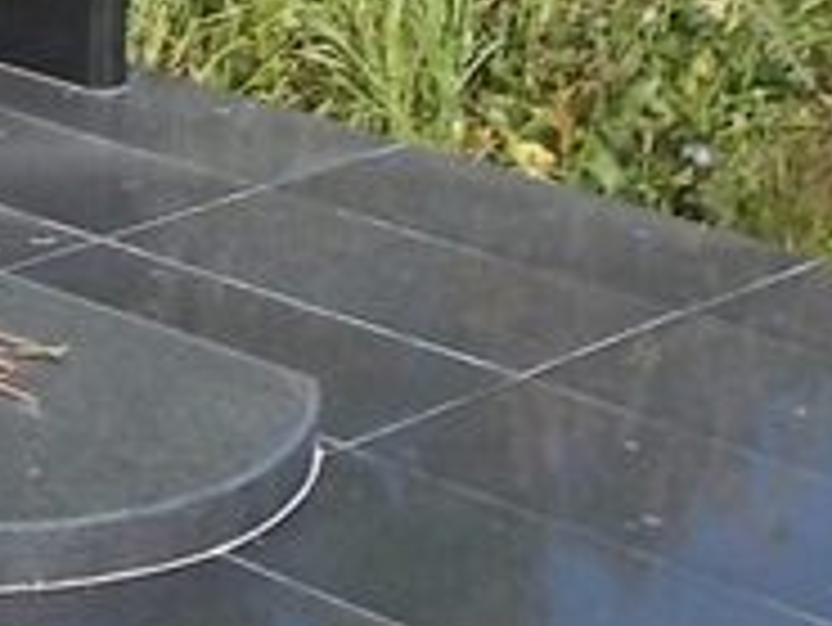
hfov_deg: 13.0
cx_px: -238
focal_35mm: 147
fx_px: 3535
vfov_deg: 10.0
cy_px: -122
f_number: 9.2
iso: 80
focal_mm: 6
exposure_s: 1/80
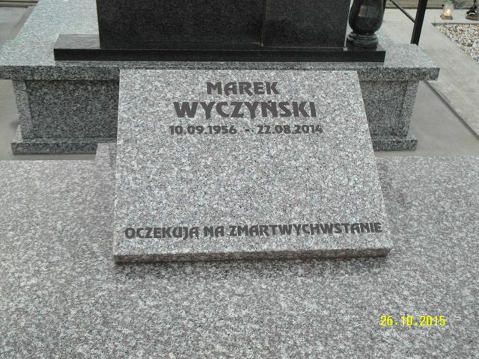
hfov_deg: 44.8
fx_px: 581
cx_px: 240
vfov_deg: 34.3
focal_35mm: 42
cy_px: 180
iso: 100
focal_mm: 9.1
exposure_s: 1/60
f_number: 3.2
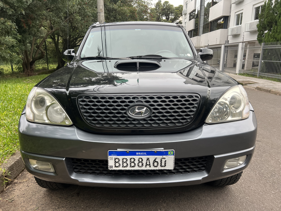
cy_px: 106
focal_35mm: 26
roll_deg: -0.5
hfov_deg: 67.3
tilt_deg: -14.1
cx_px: 140
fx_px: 211
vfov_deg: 53.1
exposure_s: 1/121
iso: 125
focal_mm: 5.7
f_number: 1.5
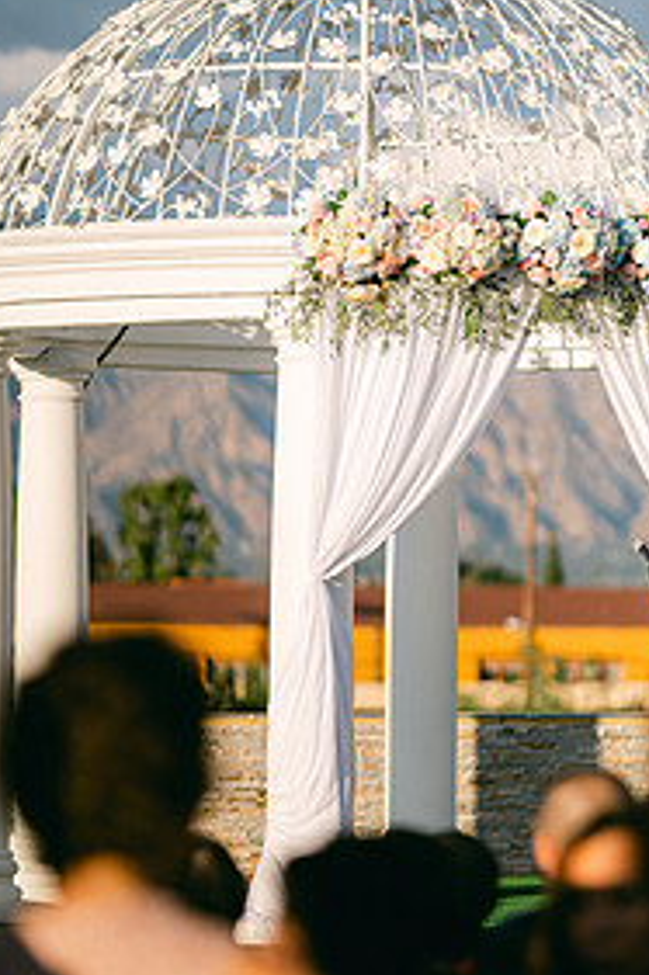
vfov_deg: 12.2
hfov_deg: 8.2
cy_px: 368
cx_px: 359
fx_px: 4548
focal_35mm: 168
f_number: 1.4
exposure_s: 1/8000
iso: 125
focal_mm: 105
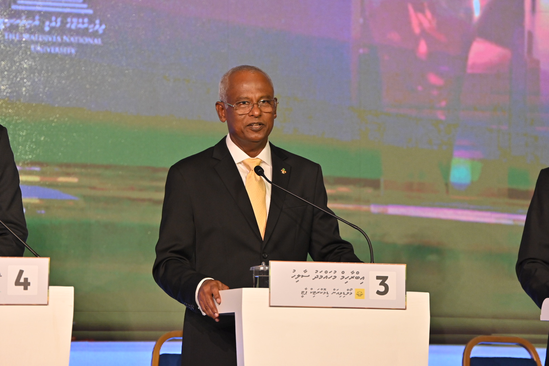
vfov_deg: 6.9
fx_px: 3050
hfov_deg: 10.3
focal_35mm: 200
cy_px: 183
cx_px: 274
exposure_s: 1/250
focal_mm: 200
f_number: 4
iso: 2000
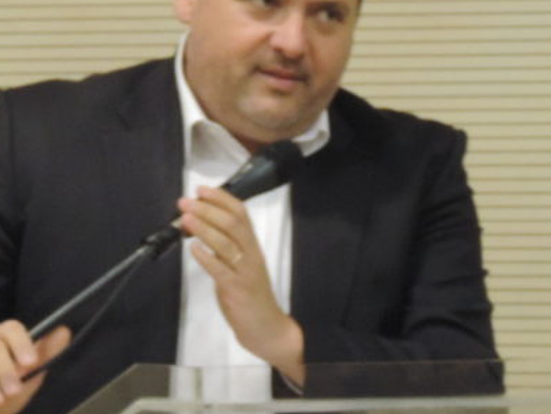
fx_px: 7054
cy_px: 196
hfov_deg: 4.5
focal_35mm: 443
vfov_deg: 3.4
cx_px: 119
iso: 800
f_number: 4.5
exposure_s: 1/25
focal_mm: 30.3
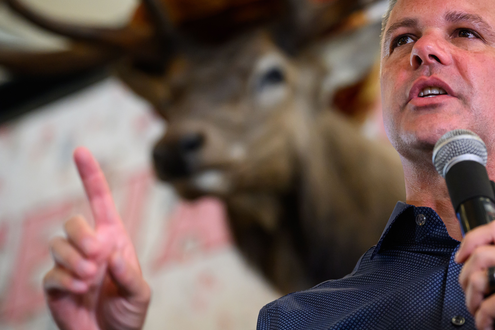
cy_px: 161
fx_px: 2076
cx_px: 328
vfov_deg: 9.1
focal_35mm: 151
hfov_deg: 13.6
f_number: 2.8
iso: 4000
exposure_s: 1/250
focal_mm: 97
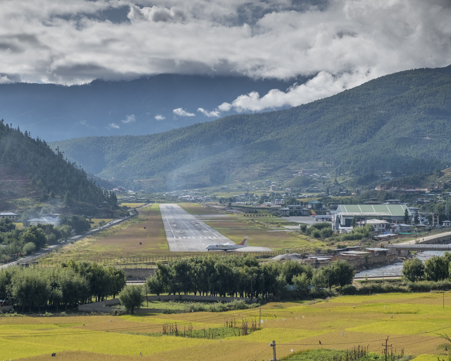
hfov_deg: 20.4
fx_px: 1255
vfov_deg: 16.4
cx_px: 198
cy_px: 181
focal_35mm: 94
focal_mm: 55
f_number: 8
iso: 400
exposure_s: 1/1000
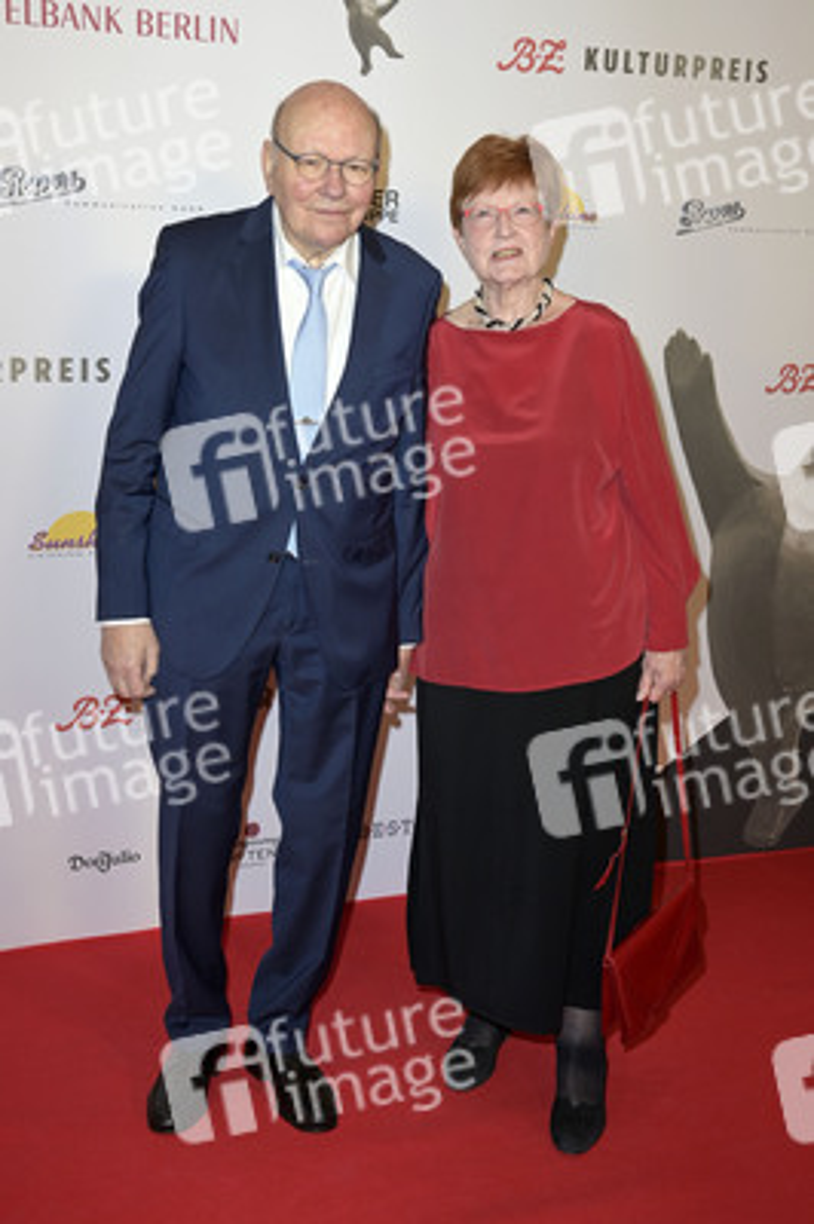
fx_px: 1359
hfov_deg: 33.3
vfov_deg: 48.5
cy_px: 612
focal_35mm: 40
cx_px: 407
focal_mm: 40
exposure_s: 1/160
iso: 640
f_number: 5.6
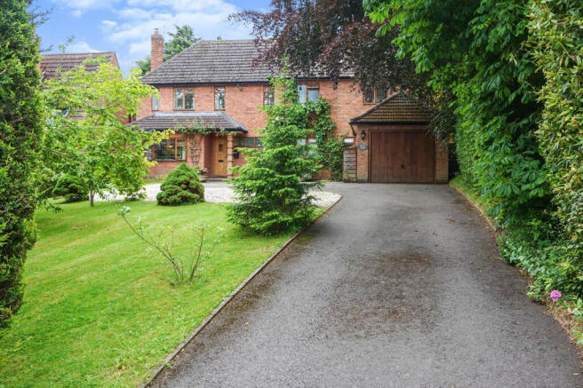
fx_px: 486
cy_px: 194
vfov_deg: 43.6
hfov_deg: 61.9
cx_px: 292
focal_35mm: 30
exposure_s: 1/60
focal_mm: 20
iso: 100
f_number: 5.6
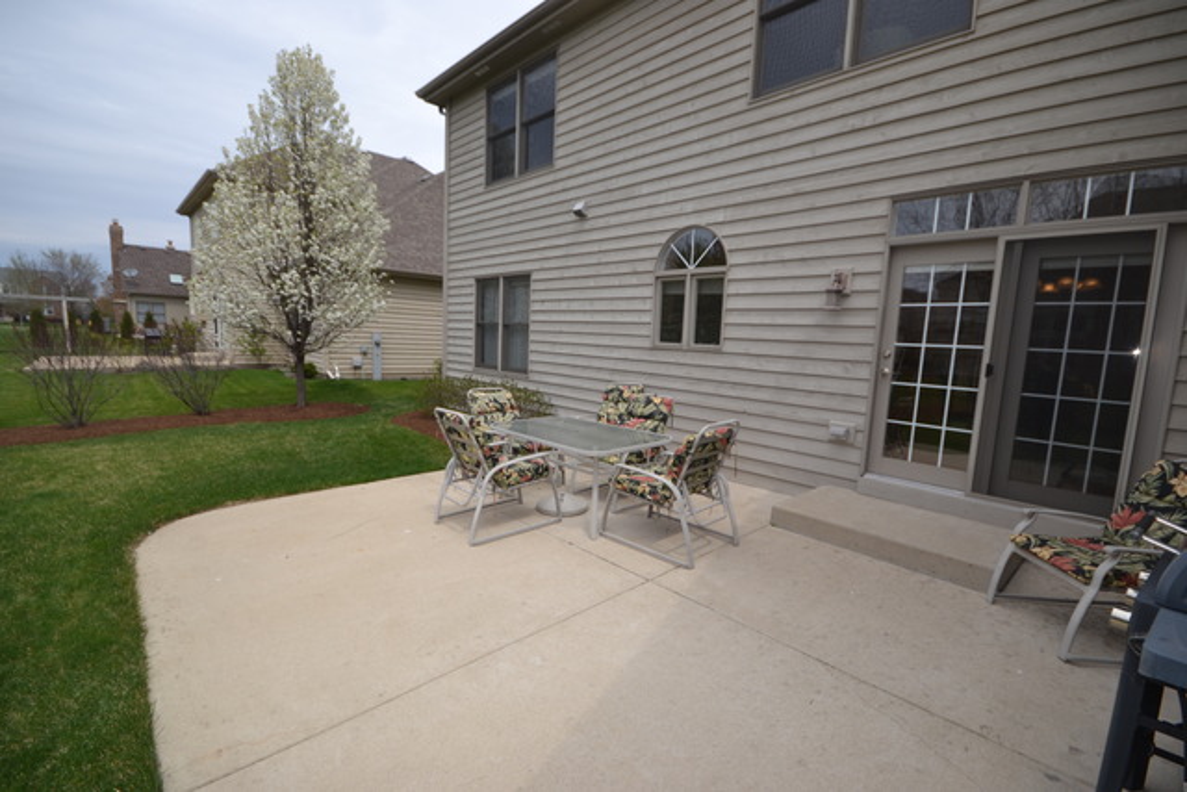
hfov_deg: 100.4
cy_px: 396
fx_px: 495
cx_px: 594
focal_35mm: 15
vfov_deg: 77.4
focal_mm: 10
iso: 100
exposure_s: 1/200
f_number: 8
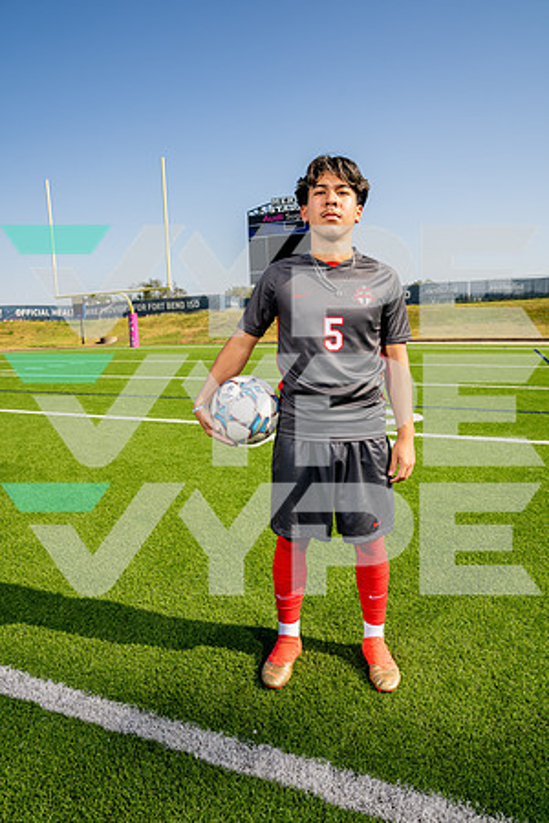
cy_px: 412
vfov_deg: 73.7
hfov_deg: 53.1
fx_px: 549
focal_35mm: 24
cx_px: 274
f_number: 7.1
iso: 50
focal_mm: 24
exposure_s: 1/125
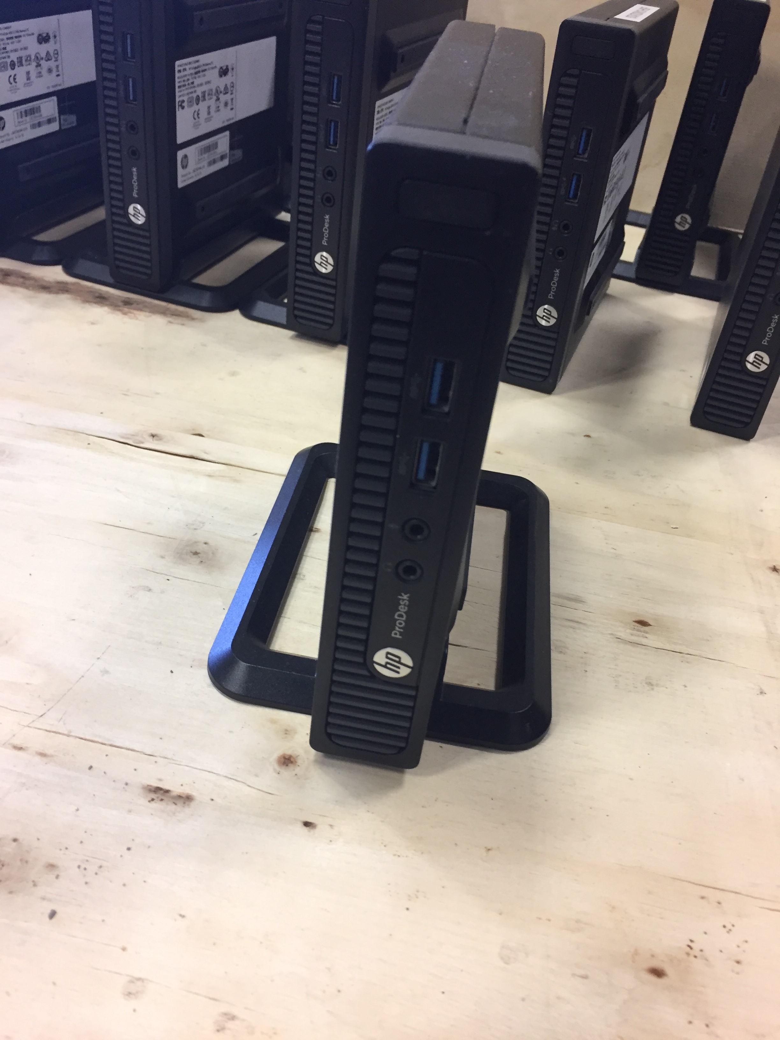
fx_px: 871
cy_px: 520
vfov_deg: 61.7
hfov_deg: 48.2
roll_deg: -8.5
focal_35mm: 29
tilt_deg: -34.9
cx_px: 390
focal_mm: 4.15
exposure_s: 1/33
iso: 160
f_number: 2.2
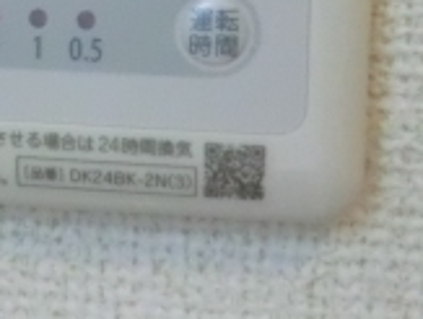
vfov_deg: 15.1
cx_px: 10
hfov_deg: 20.2
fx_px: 1151
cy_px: -88
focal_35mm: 94
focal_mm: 4.3
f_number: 3.2
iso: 800
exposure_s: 1/160
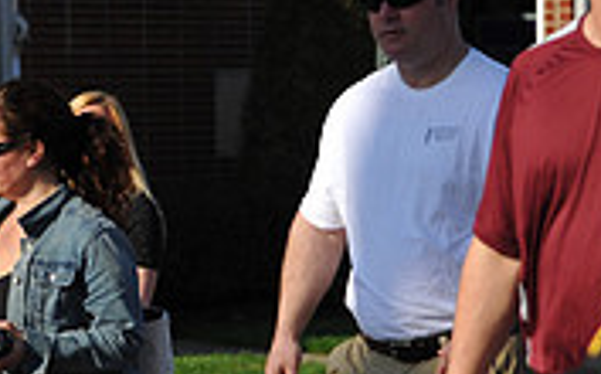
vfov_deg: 5.5
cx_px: 407
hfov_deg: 9.0
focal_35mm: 234
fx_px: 3827
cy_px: 622
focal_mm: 70
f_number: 2.8
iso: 400
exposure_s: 1/6400
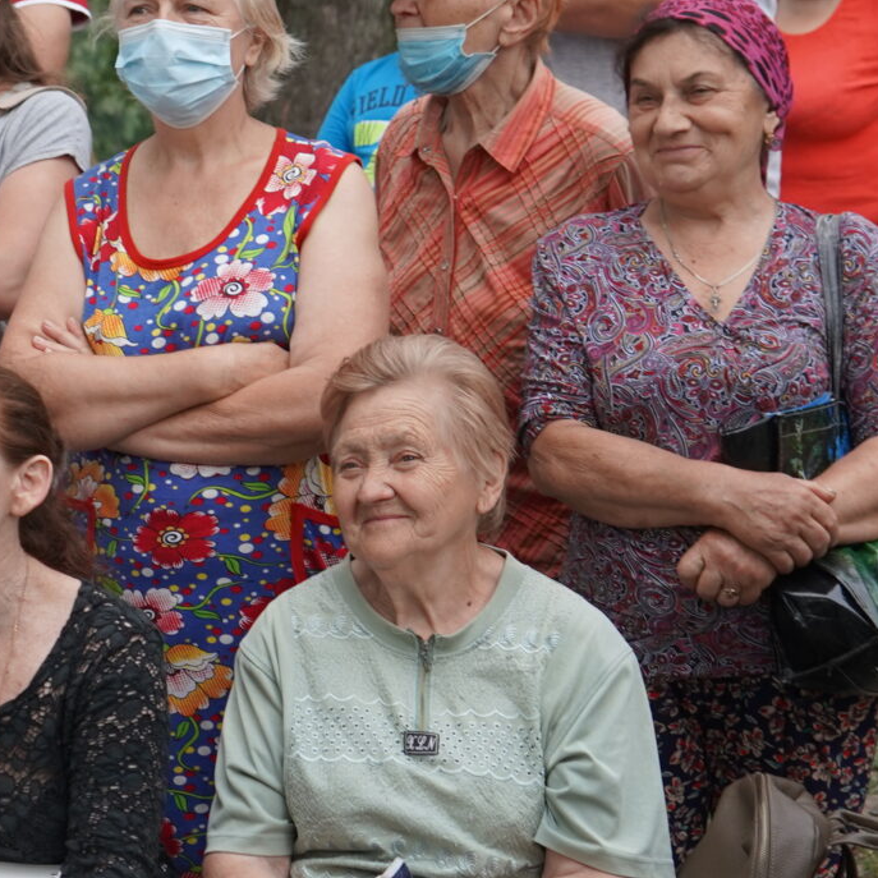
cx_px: 210
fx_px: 2726
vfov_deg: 18.3
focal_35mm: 95
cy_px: 435
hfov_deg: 18.2
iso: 200
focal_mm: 30
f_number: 4
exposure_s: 1/160
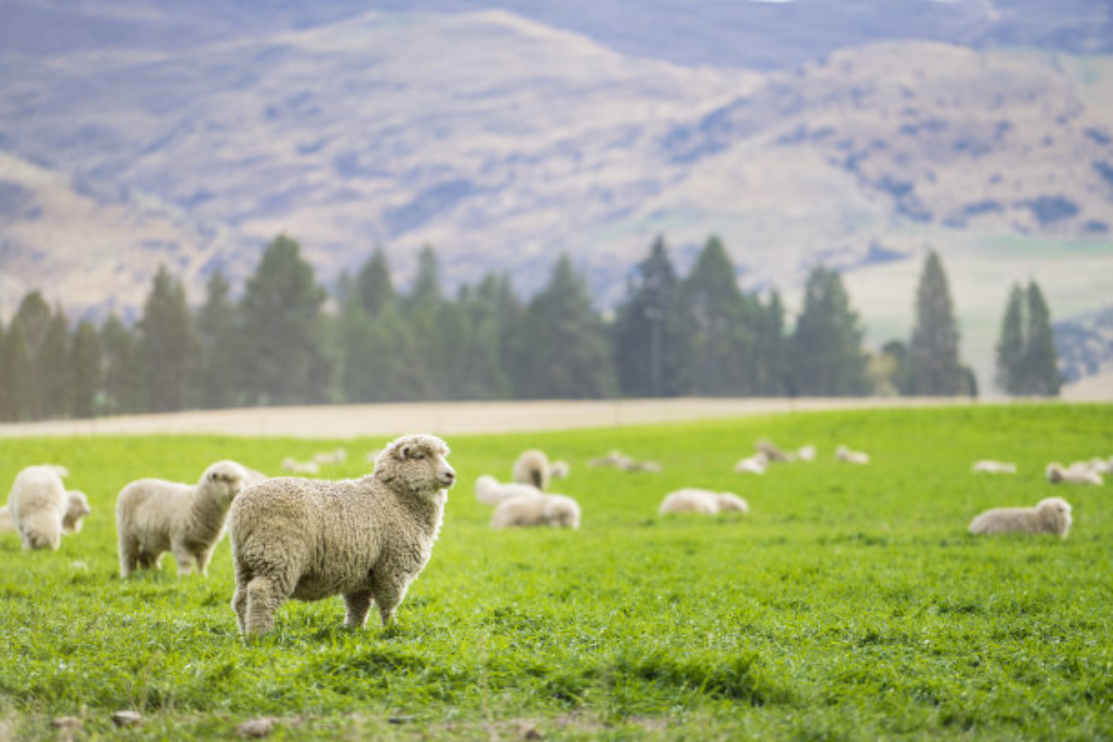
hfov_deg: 10.3
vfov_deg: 6.9
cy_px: 371
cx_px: 556
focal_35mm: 200
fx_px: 6183
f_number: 4
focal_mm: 200
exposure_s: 1/1000
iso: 500
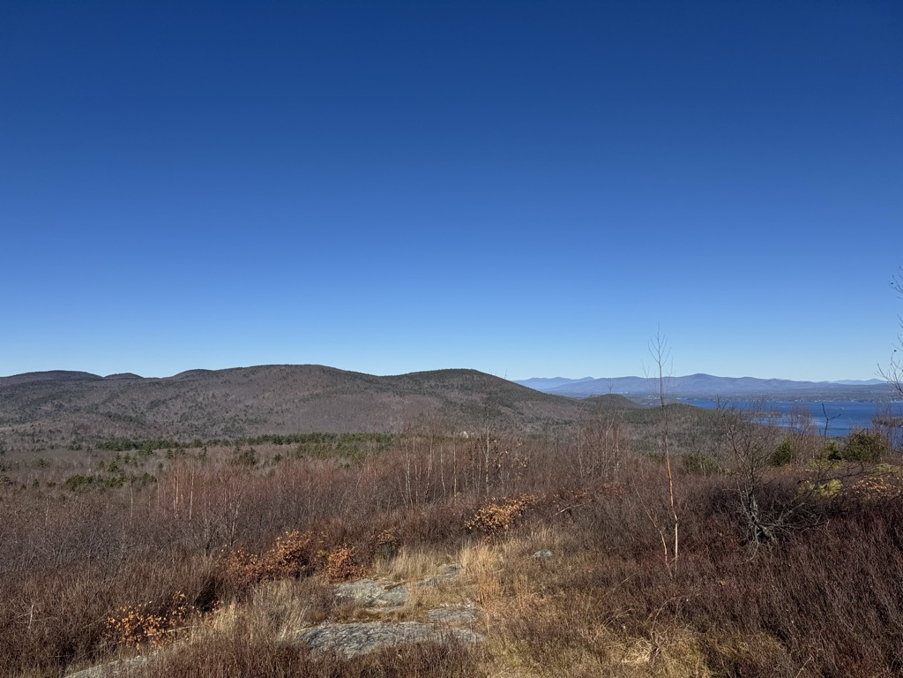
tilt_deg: +4.3
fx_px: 626
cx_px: 452
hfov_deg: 71.6
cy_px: 339
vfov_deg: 56.8
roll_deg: +0.7
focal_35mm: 24
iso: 80
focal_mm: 6.76
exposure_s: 1/7937
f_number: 1.78
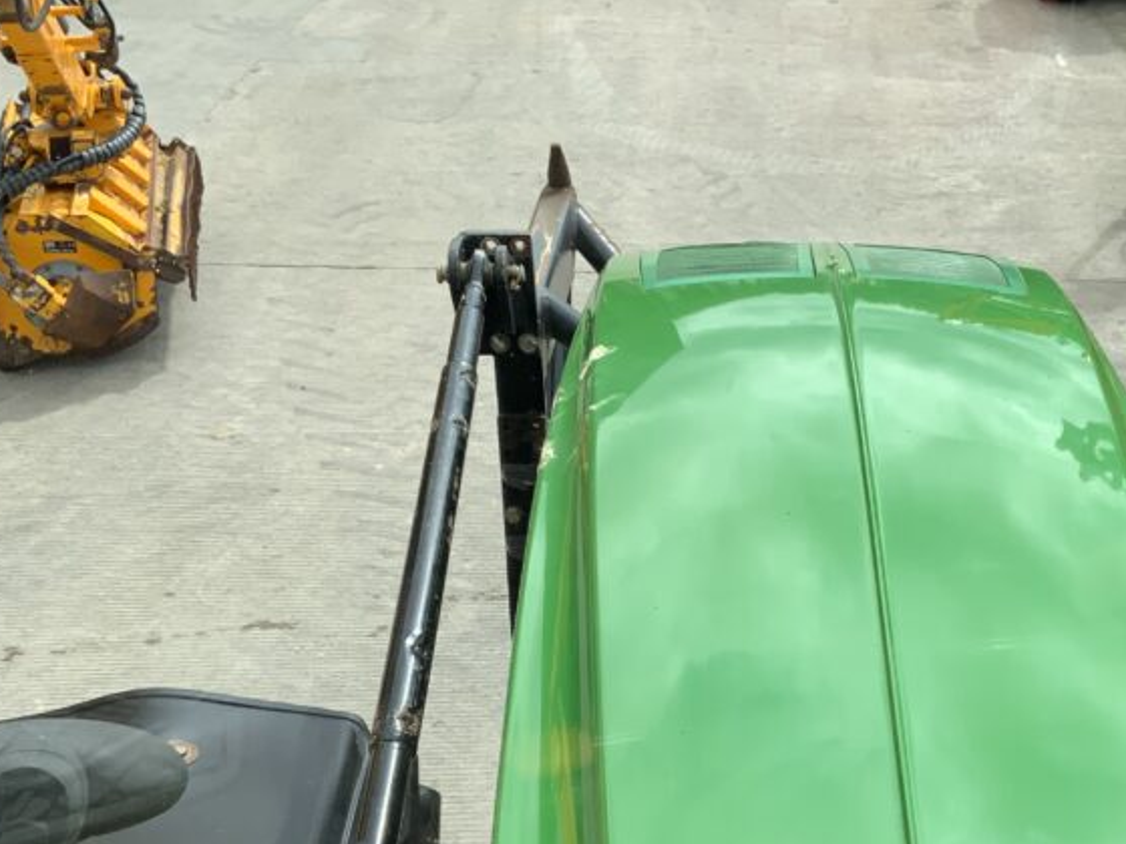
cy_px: 607
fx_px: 1724
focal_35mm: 53
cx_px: 838
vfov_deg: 27.2
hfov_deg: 35.4
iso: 16
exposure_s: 1/1412
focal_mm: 3
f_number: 1.8
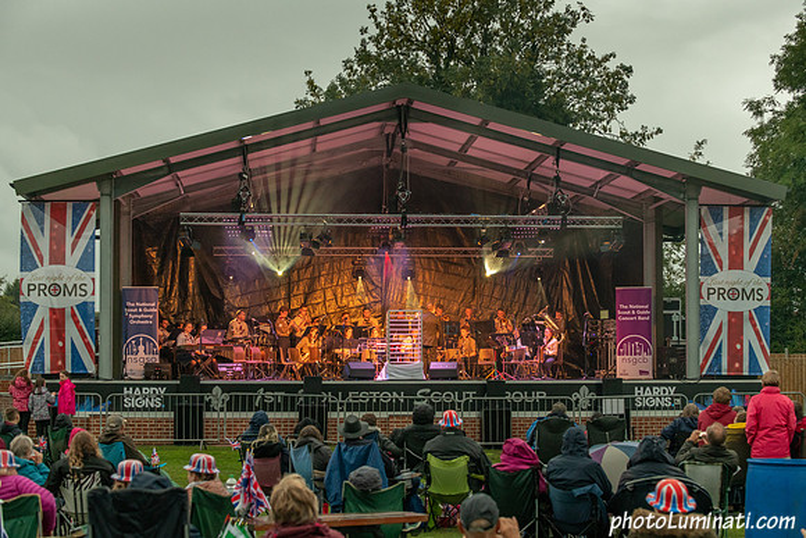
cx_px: 403
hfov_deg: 27.8
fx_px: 1626
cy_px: 269
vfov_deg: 18.8
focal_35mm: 73
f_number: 5
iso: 2500
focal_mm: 70
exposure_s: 1/125
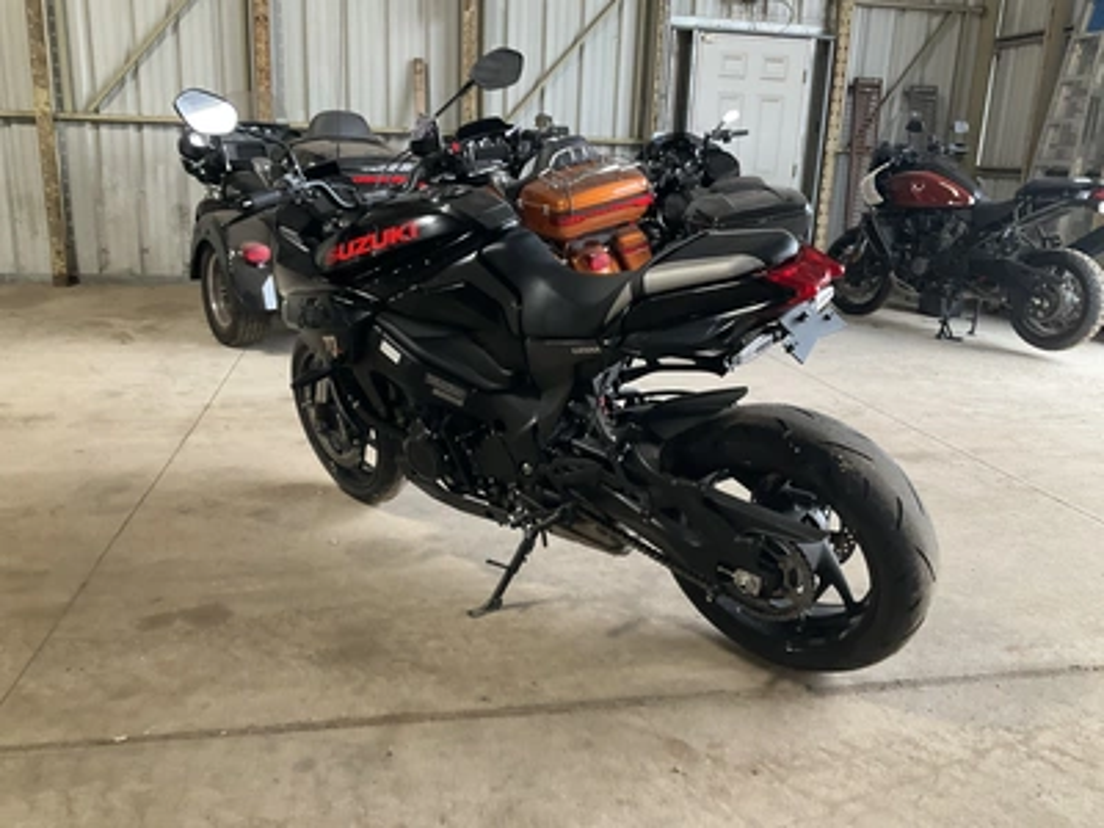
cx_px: 552
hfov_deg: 61.7
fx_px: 925
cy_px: 414
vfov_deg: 48.2
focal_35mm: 29
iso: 160
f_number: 1.8
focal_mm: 3
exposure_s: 1/60
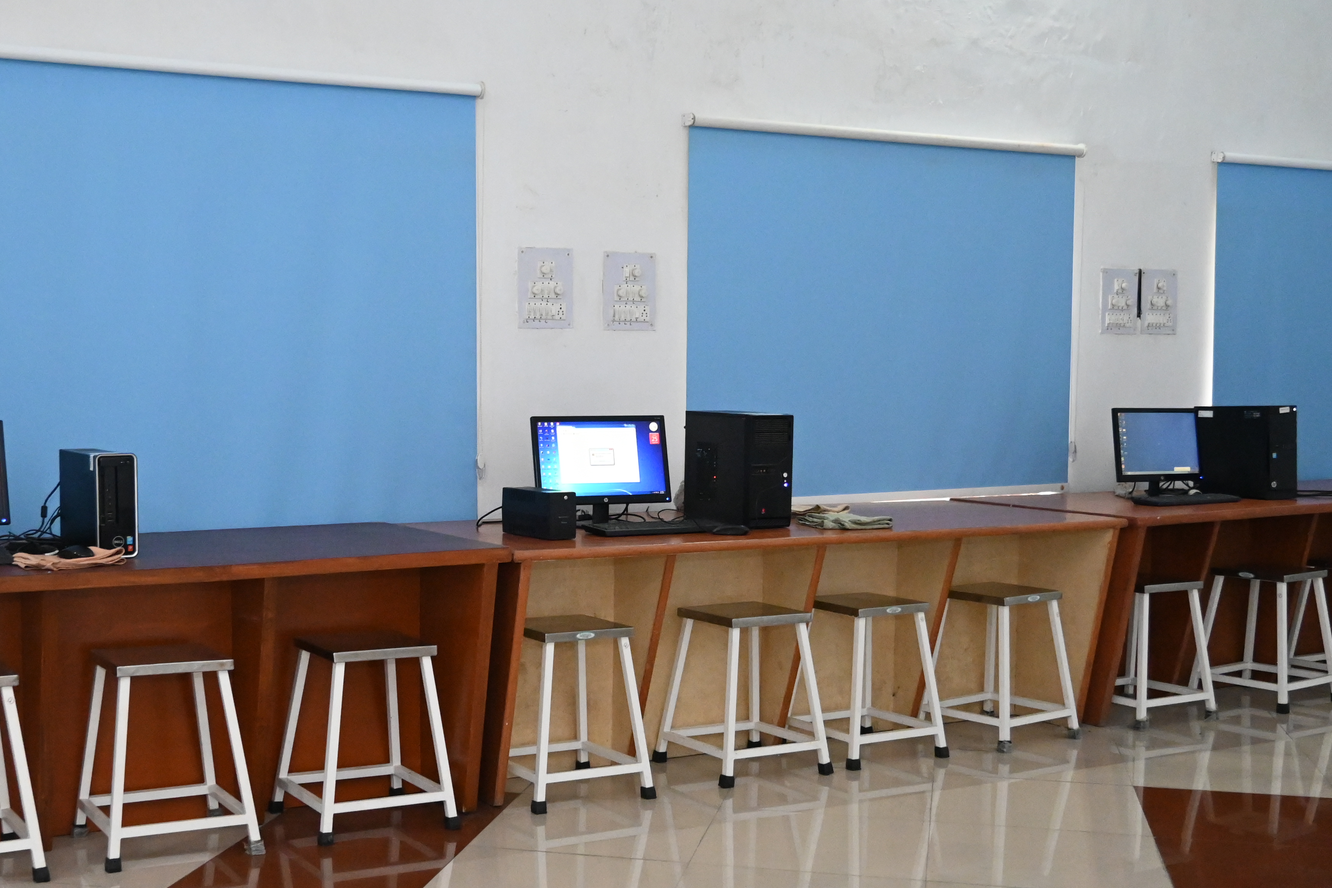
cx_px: 544
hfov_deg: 41.0
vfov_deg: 28.1
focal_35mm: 48
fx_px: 1776
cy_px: 497
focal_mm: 20
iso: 3200
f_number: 3.5
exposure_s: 1/125
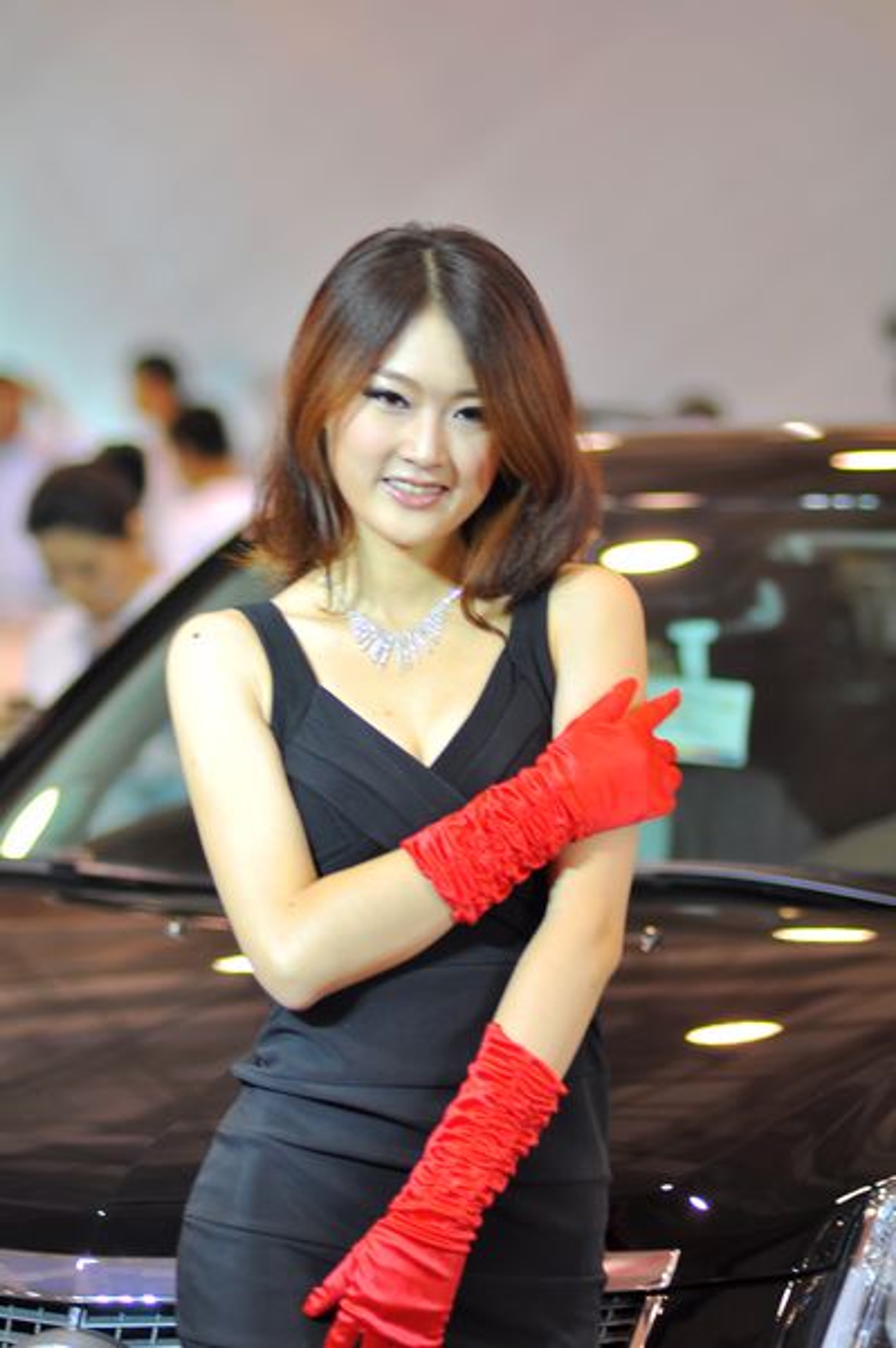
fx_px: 4768
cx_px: 448
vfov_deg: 16.1
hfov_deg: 10.7
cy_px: 674
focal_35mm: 128
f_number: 2
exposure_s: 1/60
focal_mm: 85
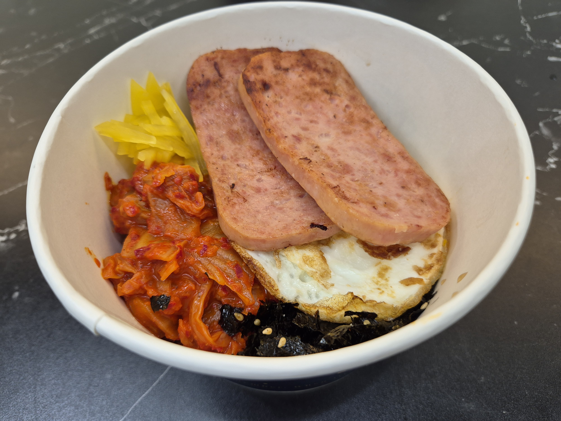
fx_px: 373
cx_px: 280
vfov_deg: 58.9
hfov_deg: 73.9
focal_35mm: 23
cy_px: 210
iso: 100
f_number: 1.8
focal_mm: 5.4
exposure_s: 1/120
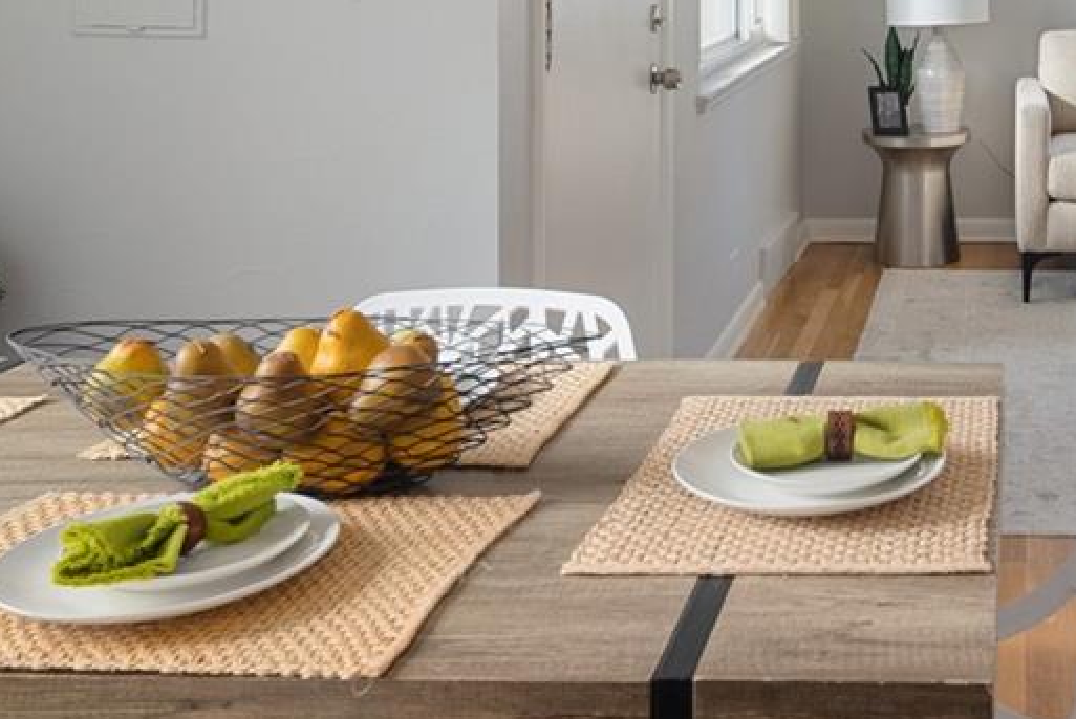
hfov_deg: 33.9
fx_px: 1585
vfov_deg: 24.6
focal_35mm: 53
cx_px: 1099
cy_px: 40
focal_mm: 17
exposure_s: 1/2.5
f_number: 8
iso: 400
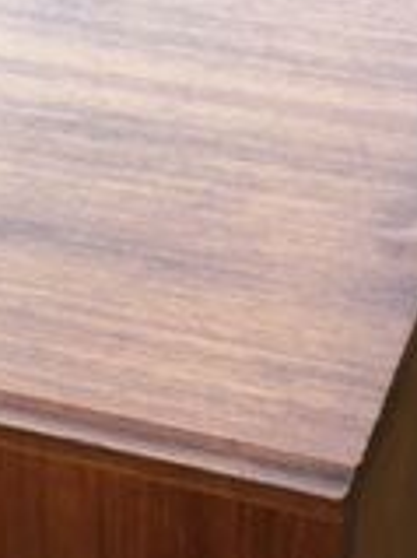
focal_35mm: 117
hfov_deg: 12.5
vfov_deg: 16.5
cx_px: -21
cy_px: 554
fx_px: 1882
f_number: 2.2
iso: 32
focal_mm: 4.15
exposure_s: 1/100
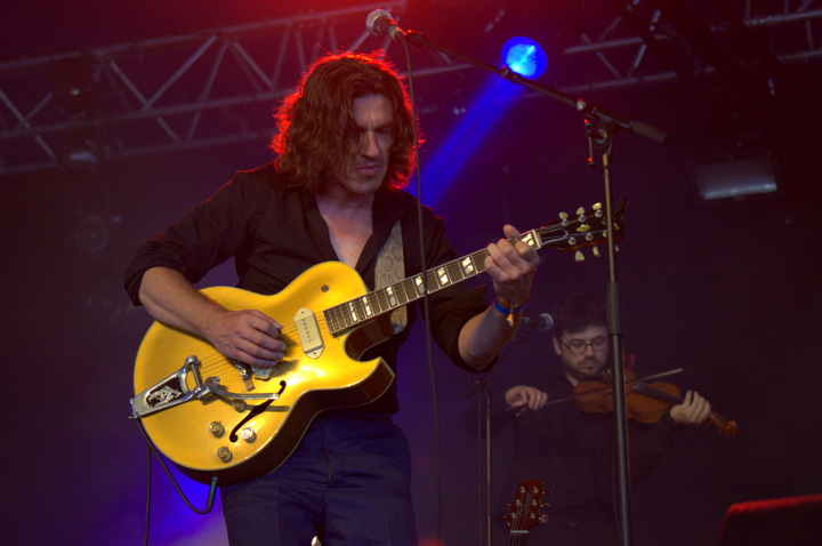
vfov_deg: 13.0
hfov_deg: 19.5
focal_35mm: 105
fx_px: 2394
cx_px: 411
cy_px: 273
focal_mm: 70
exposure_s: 1/200
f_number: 4
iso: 2500
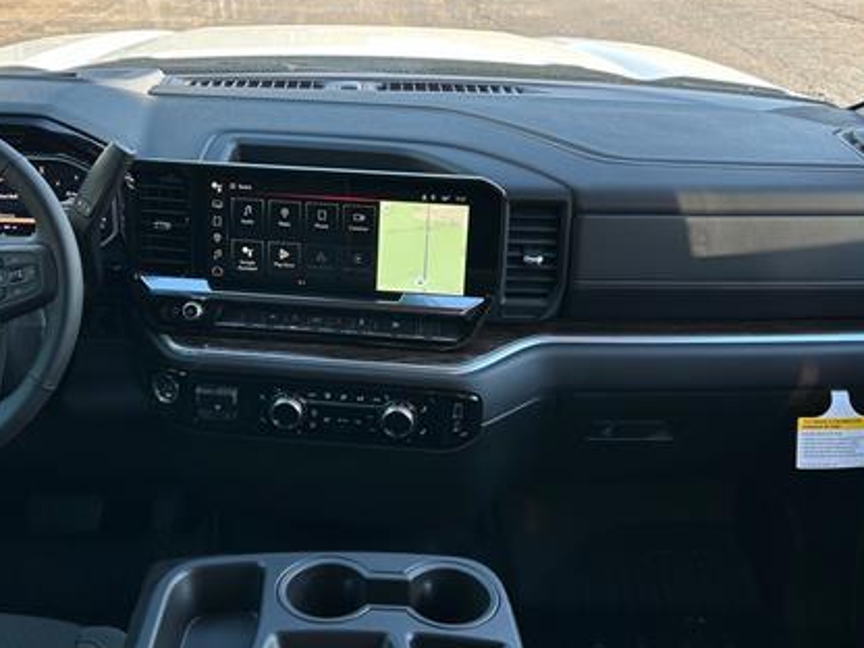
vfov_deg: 35.8
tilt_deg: -22.1
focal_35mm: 40
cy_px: 251
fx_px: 998
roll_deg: +0.3
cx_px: 357
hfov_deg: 46.6
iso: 40
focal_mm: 5.7
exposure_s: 1/163
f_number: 1.5
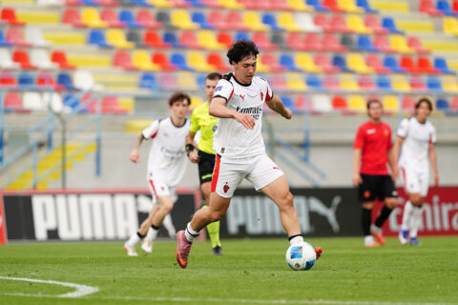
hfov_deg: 4.9
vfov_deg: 3.3
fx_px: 5343
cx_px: 229
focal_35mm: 420
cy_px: 152
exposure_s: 1/2500
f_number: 4.5
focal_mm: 420
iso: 800
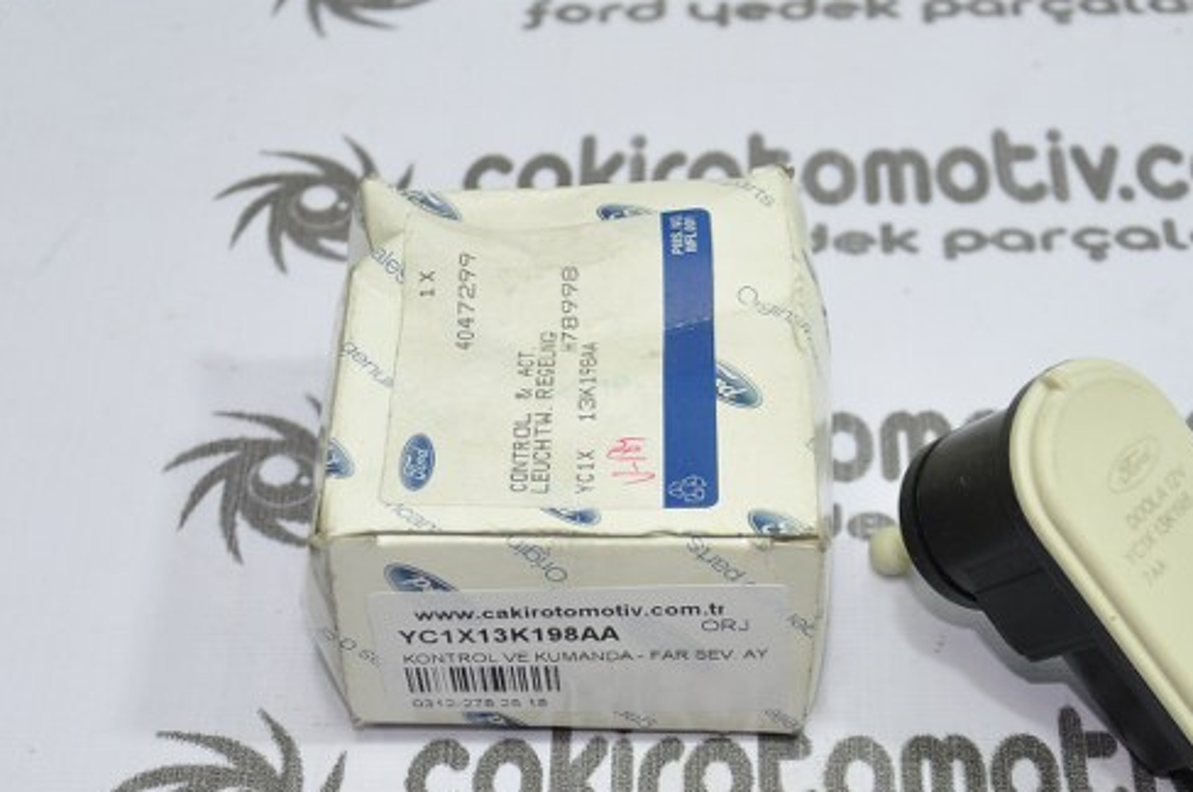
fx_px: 2747
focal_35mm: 83
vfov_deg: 16.4
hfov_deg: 24.5
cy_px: 543
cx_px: 702
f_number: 4.5
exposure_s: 1/30
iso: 200
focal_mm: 30
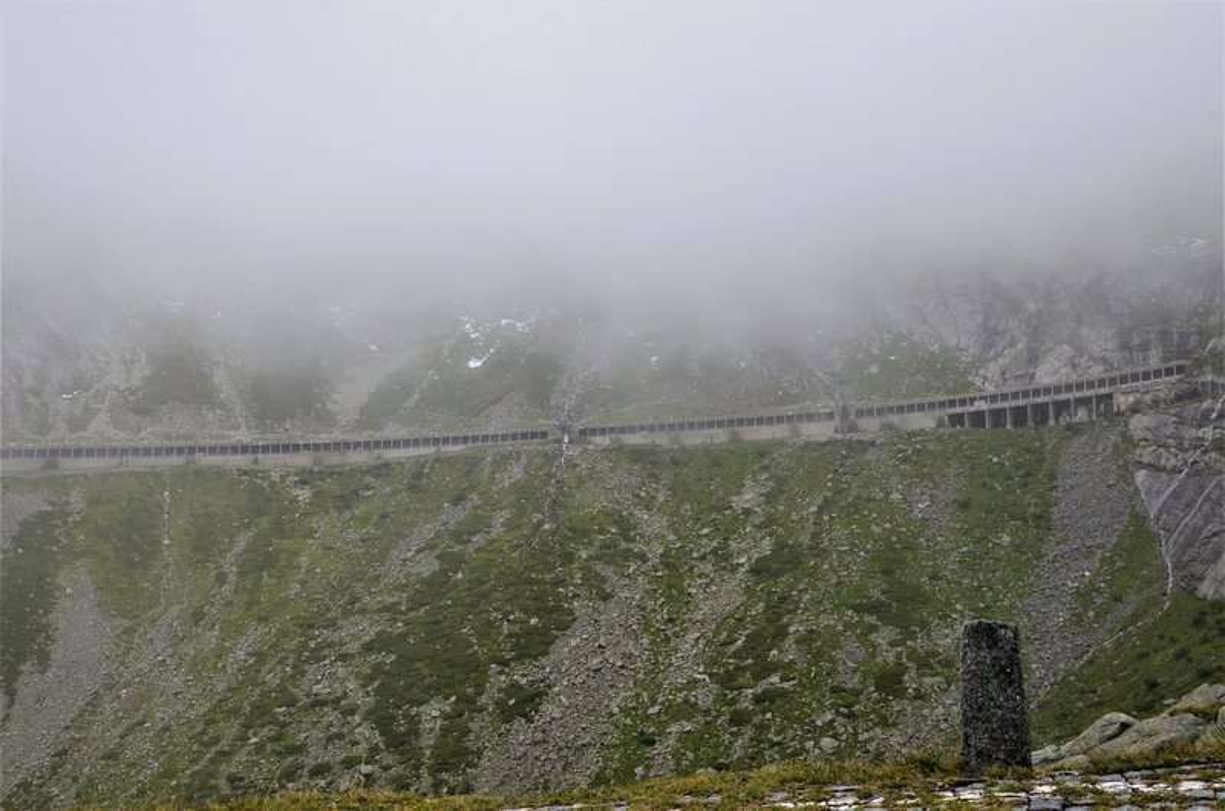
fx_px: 1223
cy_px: 406
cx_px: 612
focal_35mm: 36
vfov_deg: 36.7
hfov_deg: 53.2
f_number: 9
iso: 320
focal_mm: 24
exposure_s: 1/100
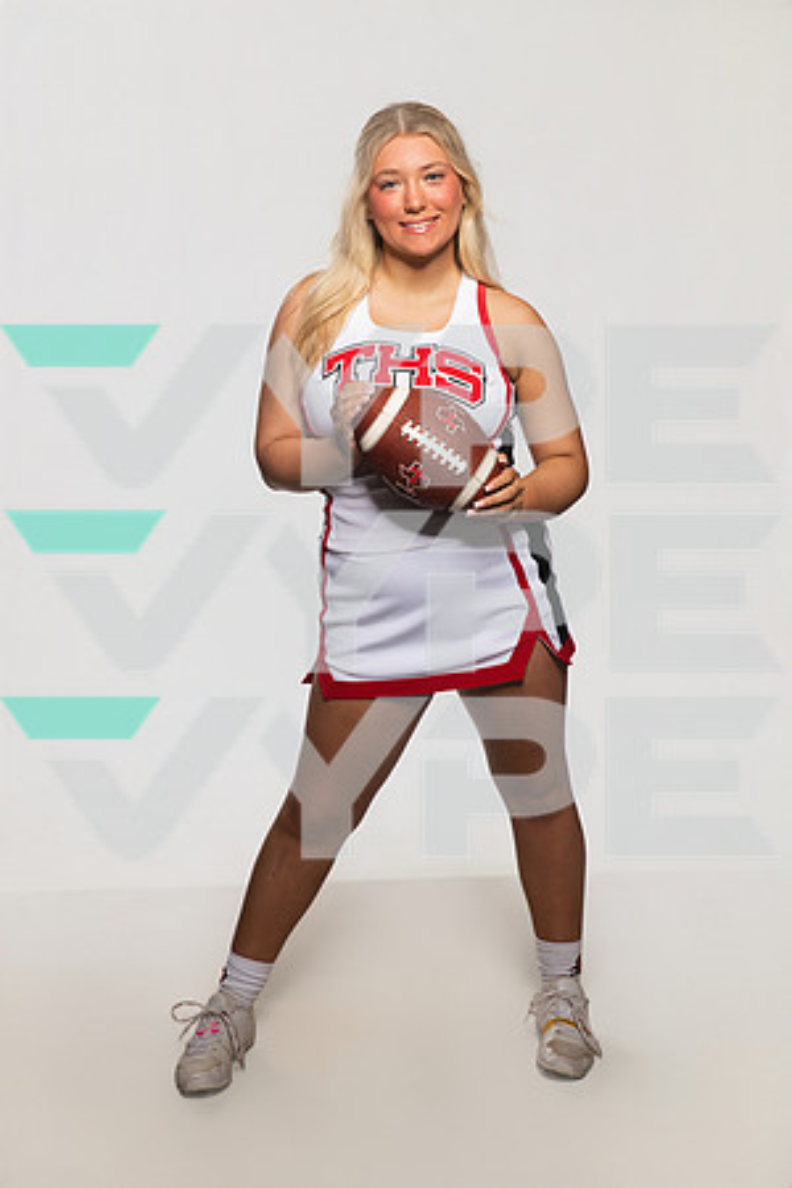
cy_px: 594
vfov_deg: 34.5
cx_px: 396
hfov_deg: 23.4
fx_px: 1914
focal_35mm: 58
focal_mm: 58
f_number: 6.3
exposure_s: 1/200
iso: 500
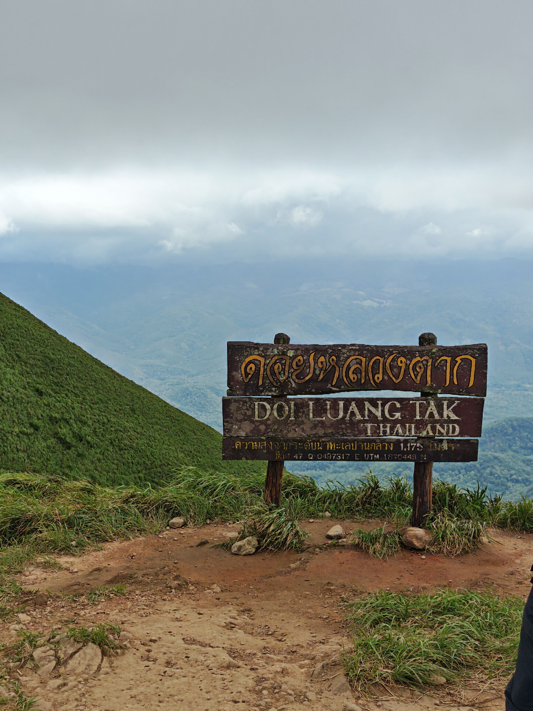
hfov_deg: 30.3
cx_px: 266
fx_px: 985
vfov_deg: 39.7
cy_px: 356
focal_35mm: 48
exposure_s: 1/1100
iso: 50
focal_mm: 6.83
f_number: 2
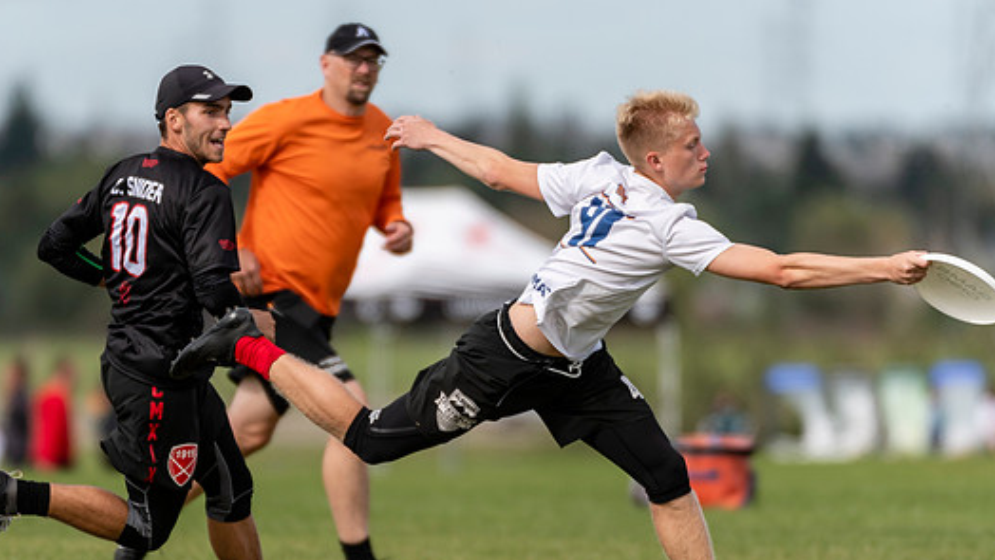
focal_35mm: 815
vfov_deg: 1.5
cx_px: 371
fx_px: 21507
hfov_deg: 2.7
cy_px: 301
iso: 100
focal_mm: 400
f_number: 4
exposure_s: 1/1000
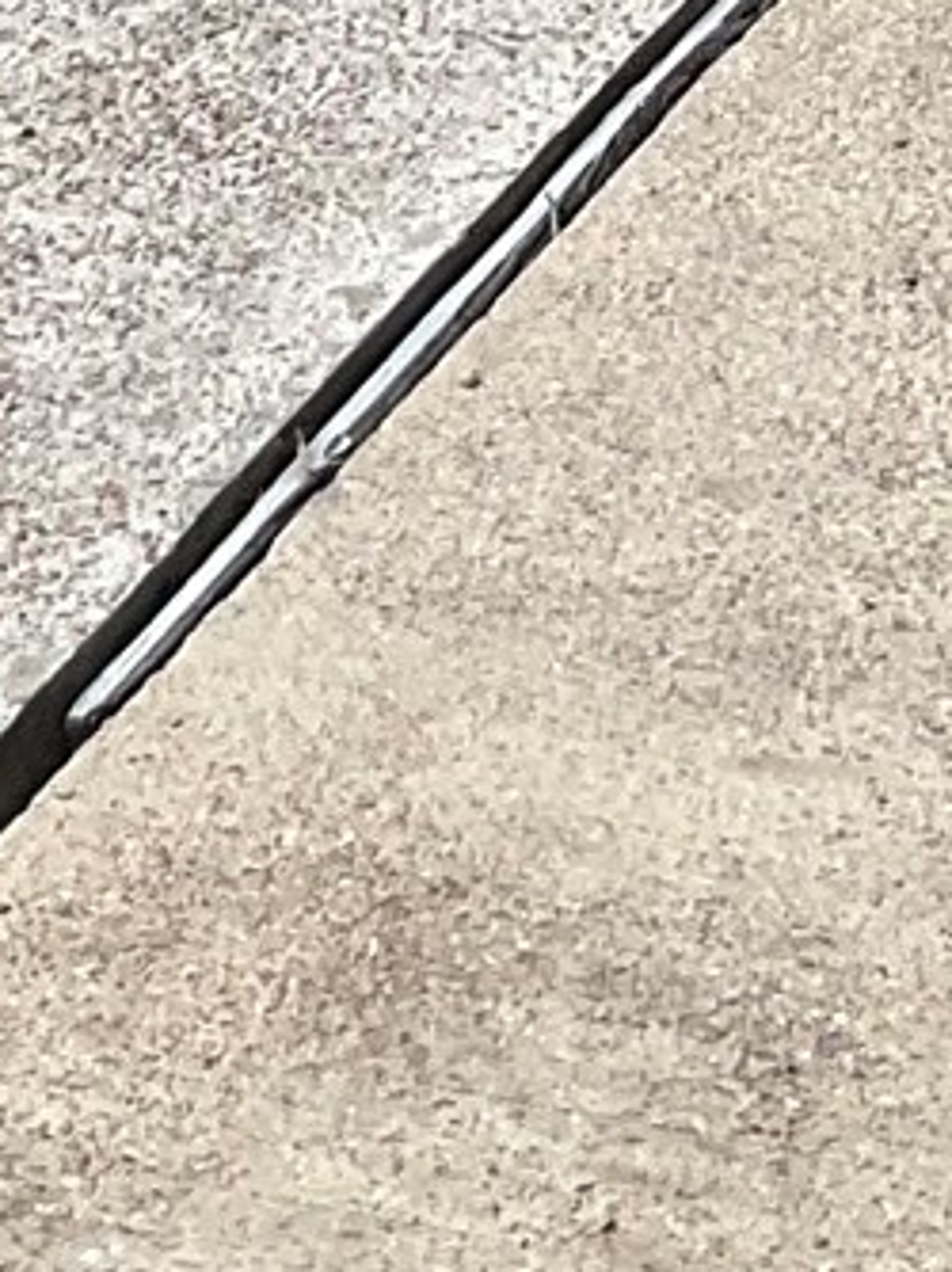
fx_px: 6535
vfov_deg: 10.0
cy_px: -1611
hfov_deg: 8.2
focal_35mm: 178
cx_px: 1287
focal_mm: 3
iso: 40
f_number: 1.8
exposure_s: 1/60
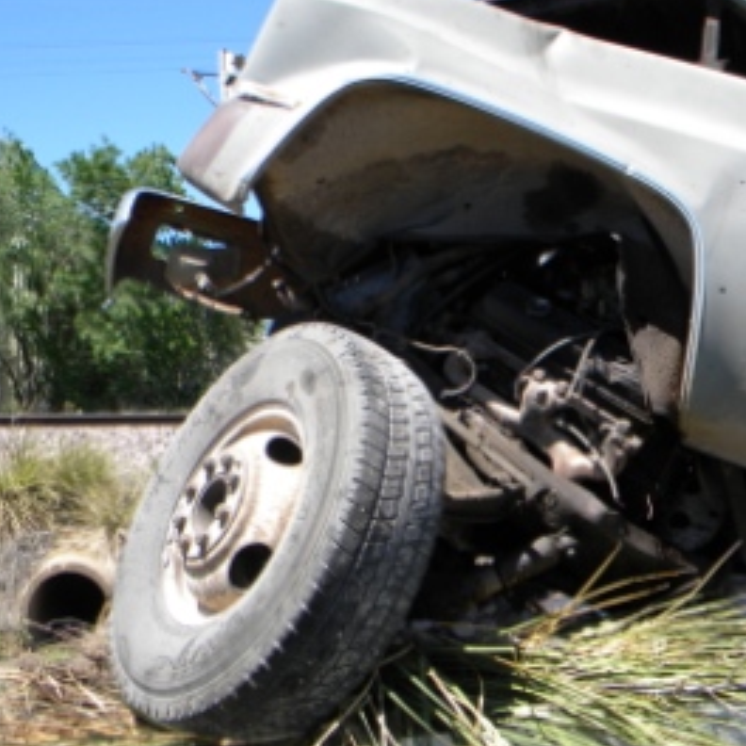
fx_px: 1024
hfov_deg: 39.6
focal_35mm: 42
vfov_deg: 40.0
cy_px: 362
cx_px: 497
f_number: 3.5
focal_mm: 5
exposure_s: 1/575
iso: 80
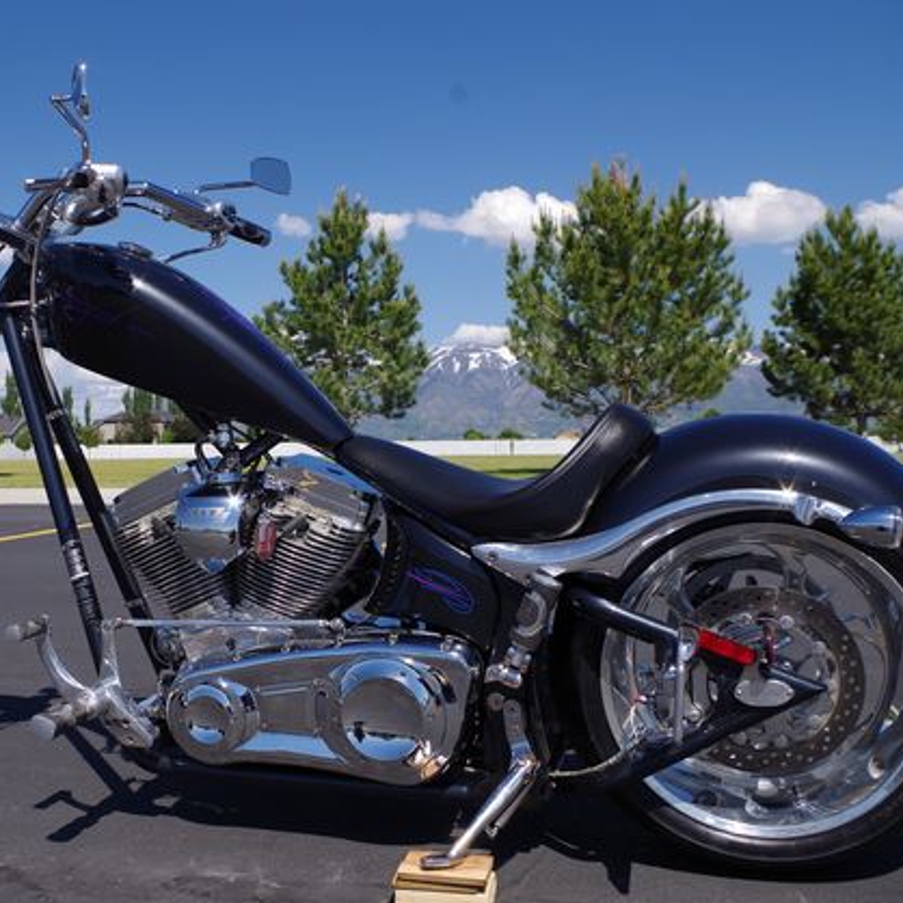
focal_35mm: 39
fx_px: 1151
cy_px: 450
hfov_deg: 42.3
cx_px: 311
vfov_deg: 42.8
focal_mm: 20
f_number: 8
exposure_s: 1/400
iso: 100
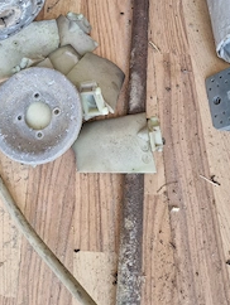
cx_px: 64
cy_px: 58
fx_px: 336
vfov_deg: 46.2
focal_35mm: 38
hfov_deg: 37.1
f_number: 1.8
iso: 50
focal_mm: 6.4
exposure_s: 1/182
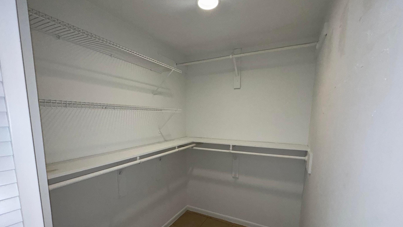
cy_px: 139
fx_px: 171
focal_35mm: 16
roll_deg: -0.5
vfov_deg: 66.3
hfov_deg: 99.4
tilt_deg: -8.4
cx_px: 202
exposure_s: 1/120
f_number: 2.2
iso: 160
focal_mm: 2.22
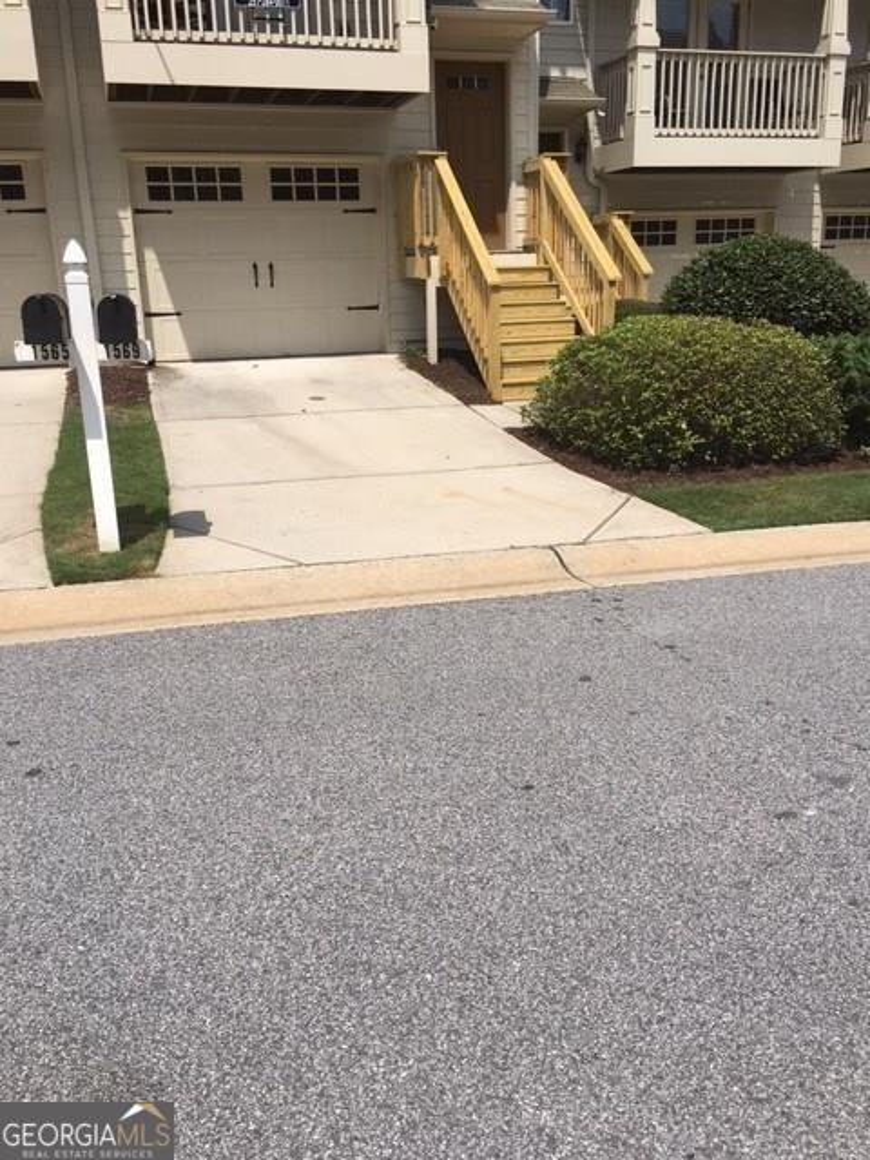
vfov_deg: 61.7
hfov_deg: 48.2
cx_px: 435
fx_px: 972
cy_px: 580
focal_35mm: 29
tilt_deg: -16.8
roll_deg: +1.5
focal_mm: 4.15
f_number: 2.2
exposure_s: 1/2747
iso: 25
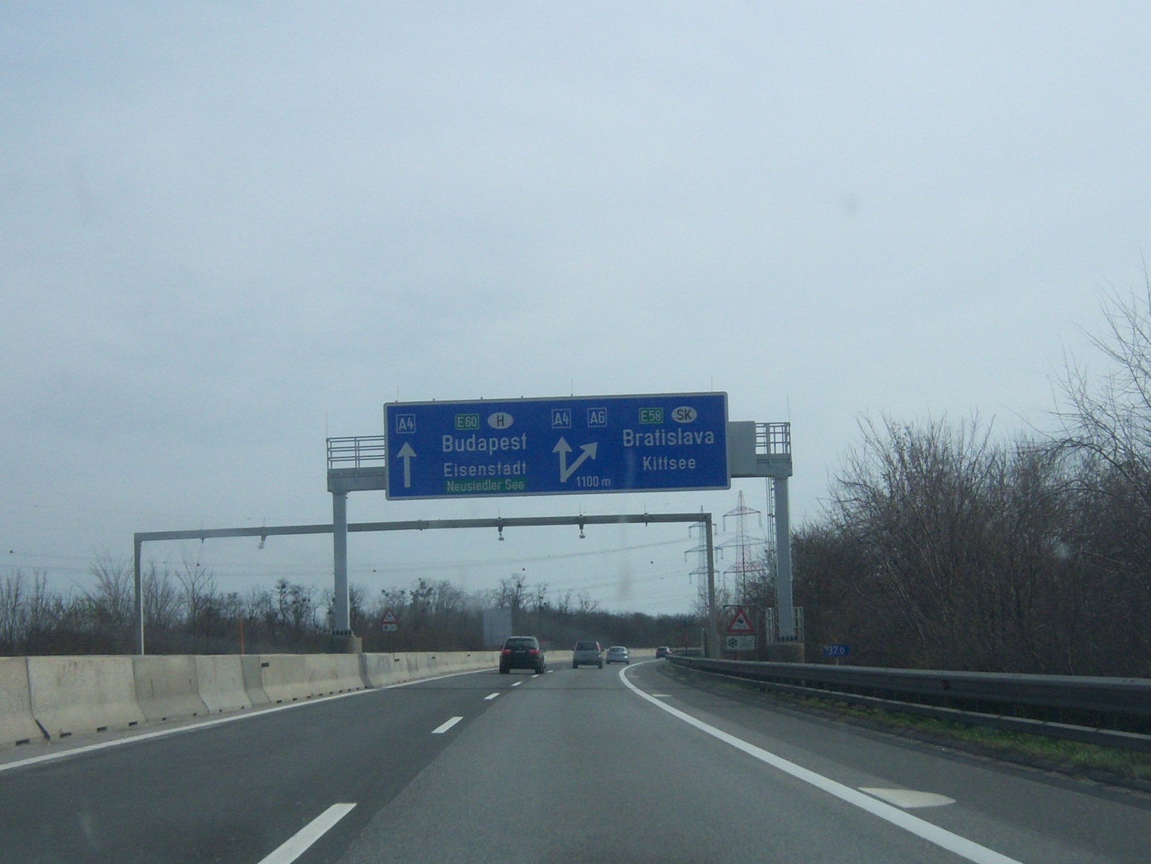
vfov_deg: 39.7
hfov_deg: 51.3
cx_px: 576
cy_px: 432
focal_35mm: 36
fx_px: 1197
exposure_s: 1/800
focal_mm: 7.5
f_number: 4.8
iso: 80
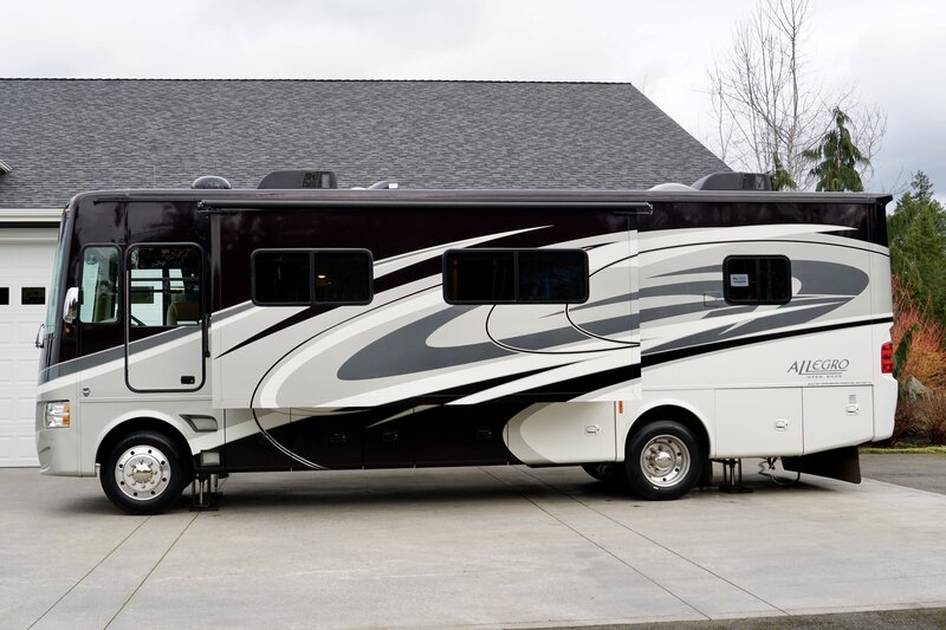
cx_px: 473
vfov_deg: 31.9
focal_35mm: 42
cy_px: 315
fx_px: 1103
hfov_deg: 46.4
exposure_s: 1/60
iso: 100
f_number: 6.3
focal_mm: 28
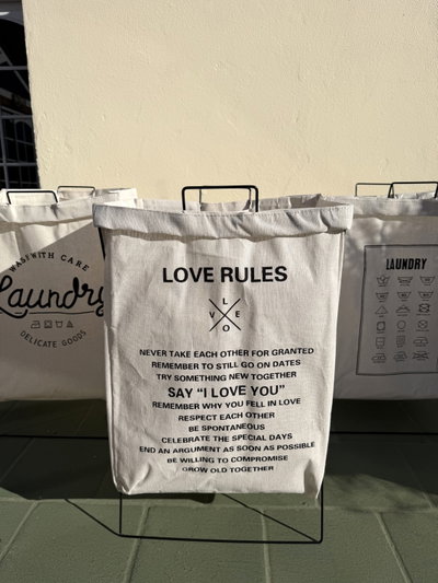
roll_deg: +0.6
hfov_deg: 56.8
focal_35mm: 24
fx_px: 405
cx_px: 219
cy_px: 292
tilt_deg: -13.9
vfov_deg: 71.6
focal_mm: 6.76
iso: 80
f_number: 1.78
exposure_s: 1/11905
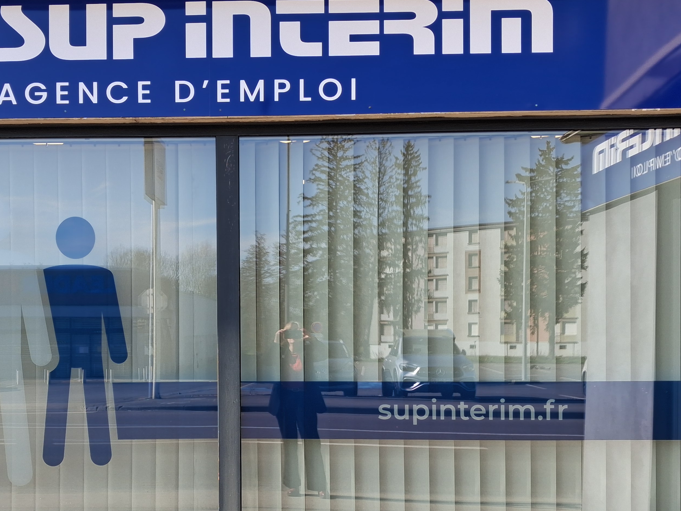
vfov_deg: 32.5
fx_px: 866
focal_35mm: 44
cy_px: 349
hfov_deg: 42.5
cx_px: 240
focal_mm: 4
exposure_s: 1/220
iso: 25
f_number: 1.8
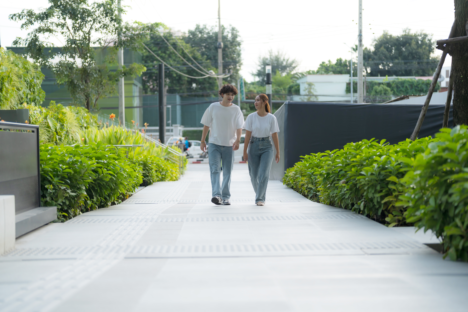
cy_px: 156
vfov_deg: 27.0
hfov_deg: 39.6
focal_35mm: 50
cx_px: 234
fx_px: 650
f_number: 1.4
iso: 100
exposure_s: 1/640
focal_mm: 50
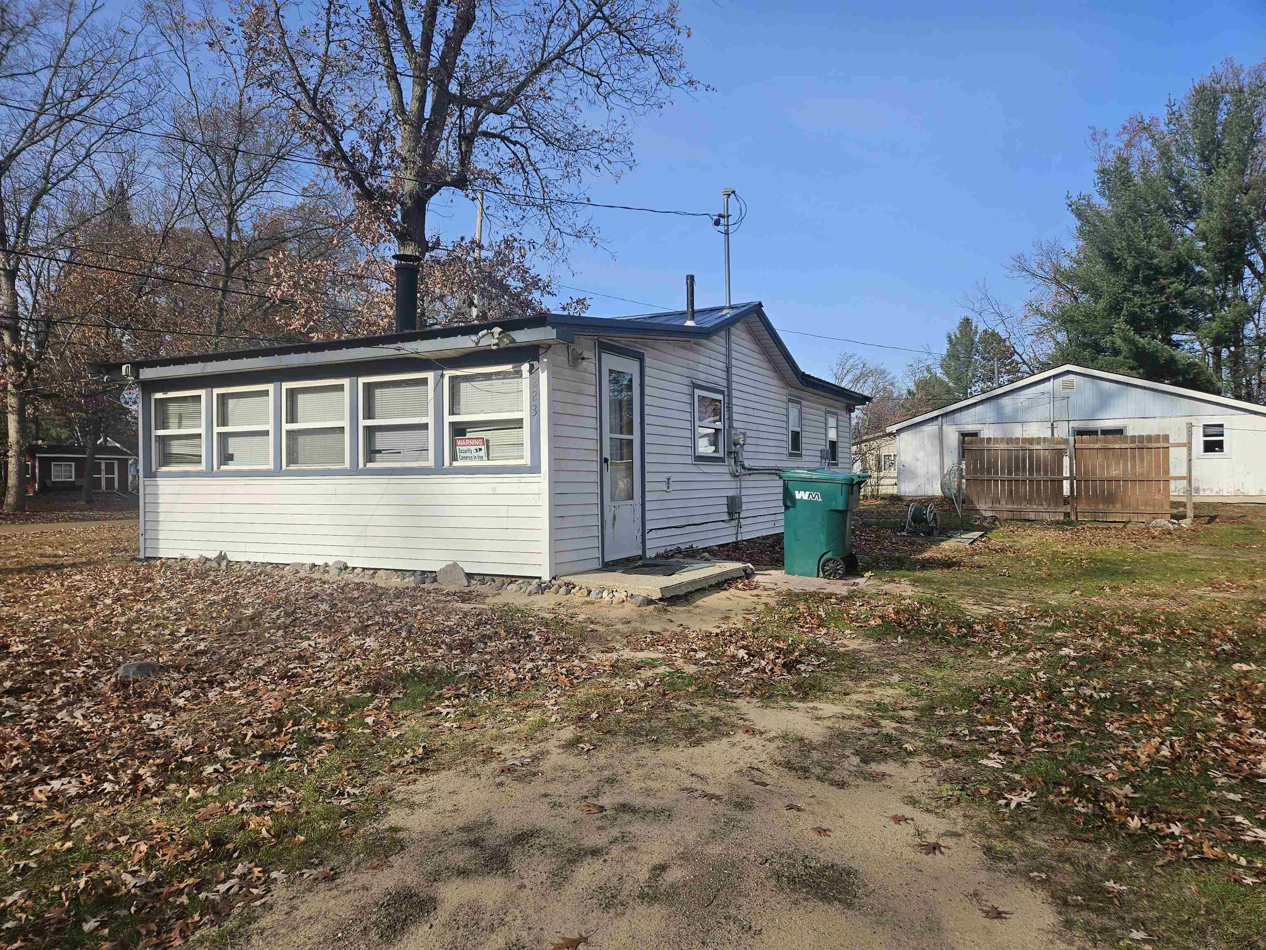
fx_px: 841
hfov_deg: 73.9
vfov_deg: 58.9
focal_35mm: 23
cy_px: 475
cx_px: 633
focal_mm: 5.4
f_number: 1.8
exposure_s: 1/1659
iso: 25
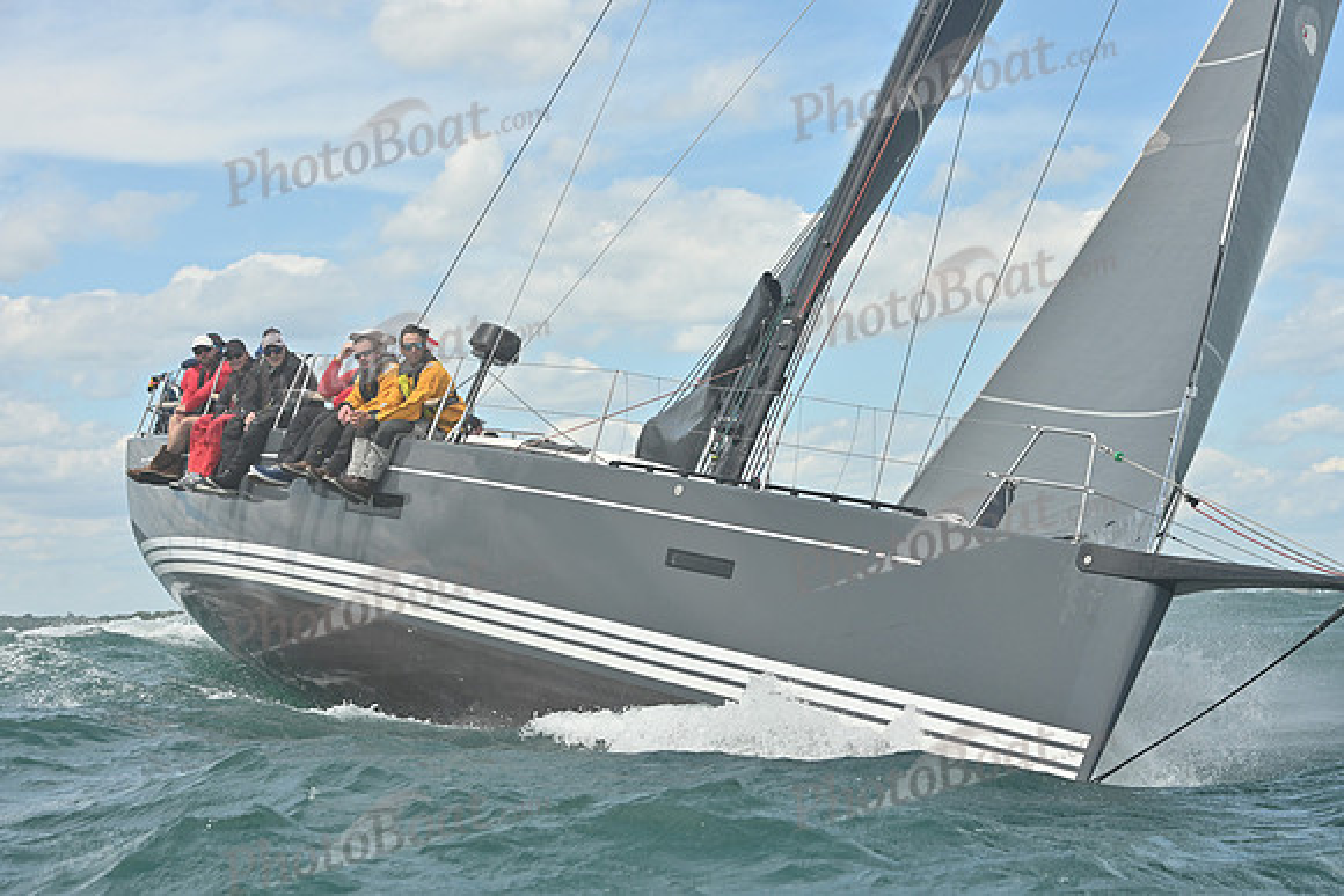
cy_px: 448
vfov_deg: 16.1
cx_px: 672
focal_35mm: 85
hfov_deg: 23.9
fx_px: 3174
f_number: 9
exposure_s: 1/1250
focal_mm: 85
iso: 320
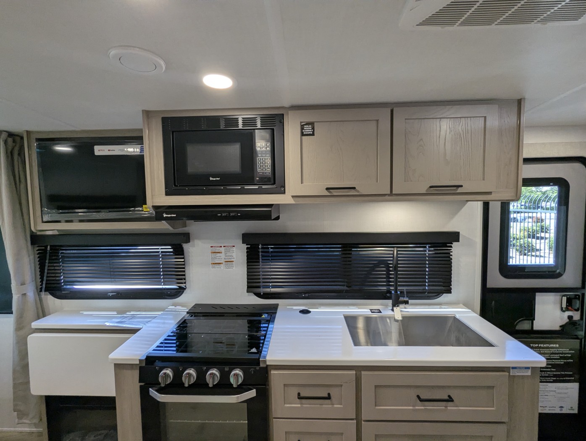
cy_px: 220
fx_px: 271
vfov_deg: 78.2
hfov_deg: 94.4
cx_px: 293
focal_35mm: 16
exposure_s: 1/99.5
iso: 196
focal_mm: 2.35
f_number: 2.2
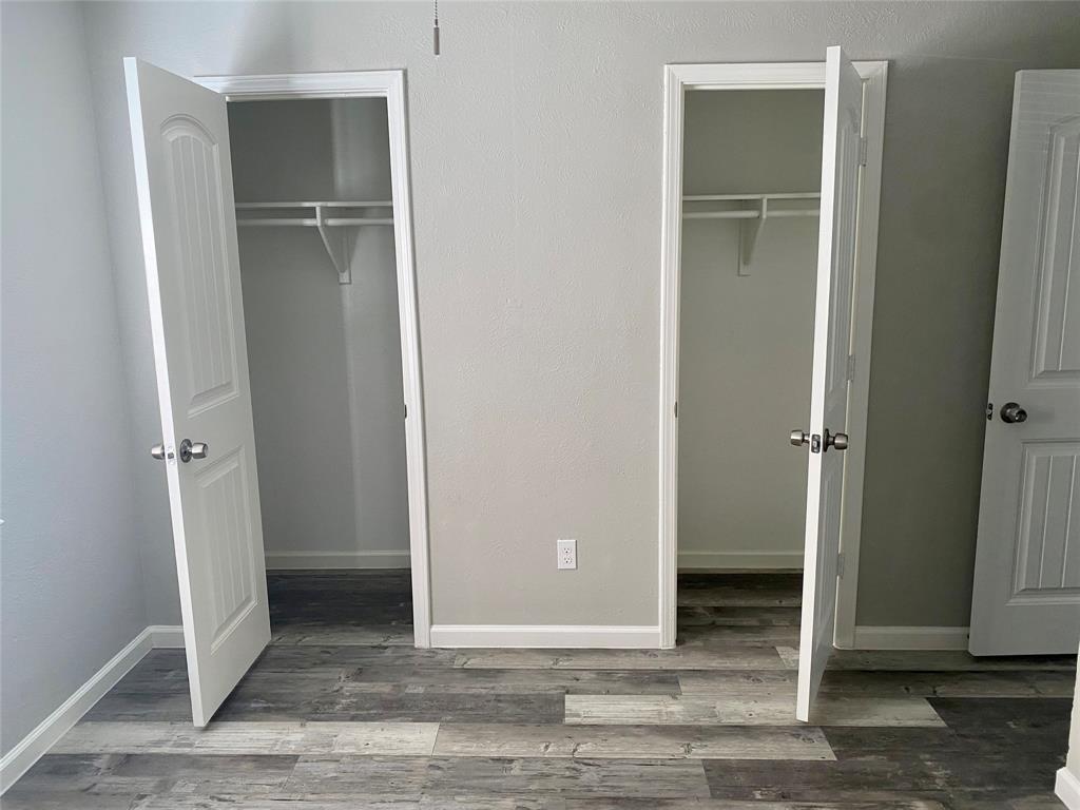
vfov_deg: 53.1
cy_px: 405
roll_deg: +0.9
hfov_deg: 67.3
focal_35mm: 26
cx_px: 540
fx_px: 811
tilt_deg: -10.0
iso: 125
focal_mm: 4.25
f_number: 1.8
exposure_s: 1/60
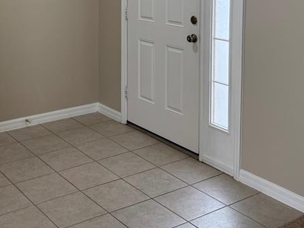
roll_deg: -0.9
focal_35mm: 54
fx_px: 474
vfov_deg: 25.7
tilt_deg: -6.1
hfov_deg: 35.1
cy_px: 1
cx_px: 97
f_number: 1.78
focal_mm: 6.76
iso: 160
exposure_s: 1/60
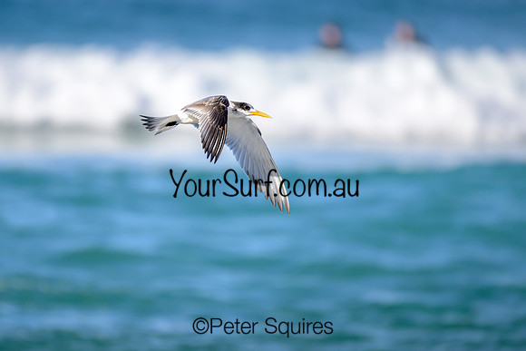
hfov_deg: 3.0
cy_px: 176
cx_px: 190
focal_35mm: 686
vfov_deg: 2.0
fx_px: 10026
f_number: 5.6
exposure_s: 1/2000
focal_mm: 500
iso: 280
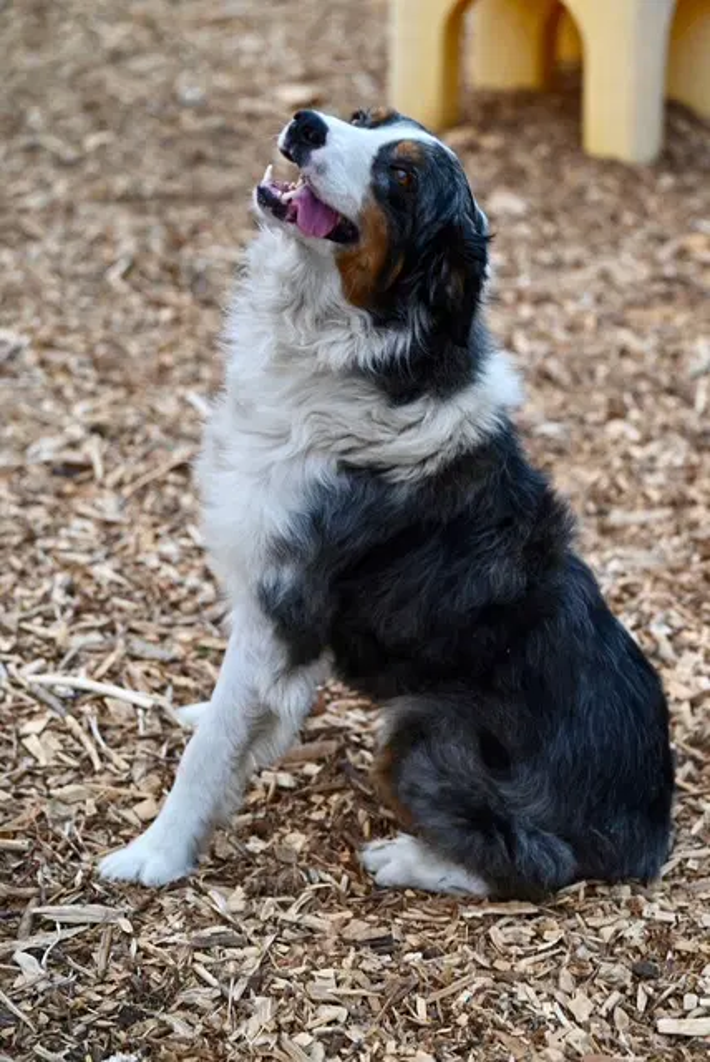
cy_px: 531
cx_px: 355
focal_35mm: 78
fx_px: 2302
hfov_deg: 17.5
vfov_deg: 26.0
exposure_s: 1/250
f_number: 3.2
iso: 320
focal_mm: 78
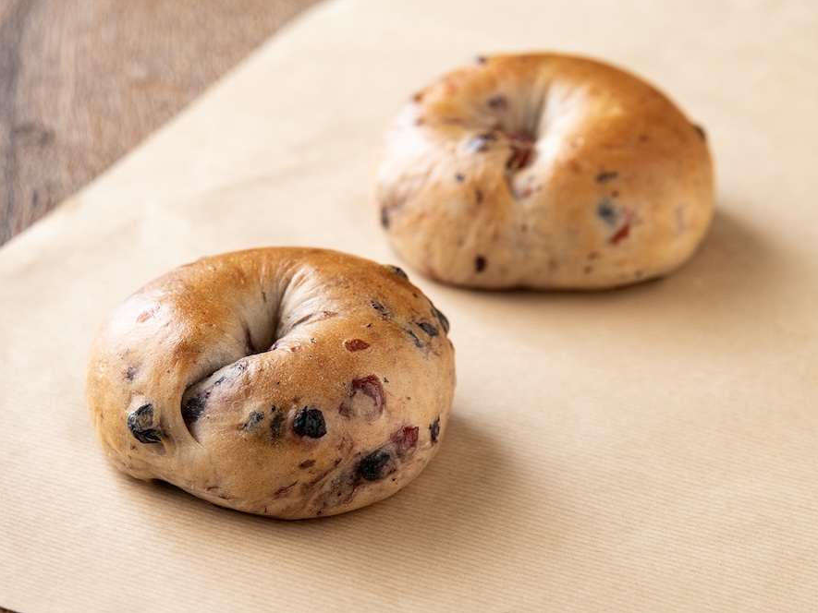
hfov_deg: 12.1
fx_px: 3852
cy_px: 306
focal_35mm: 163
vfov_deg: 9.1
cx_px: 386
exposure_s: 1/125
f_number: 7.1
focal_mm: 150
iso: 800
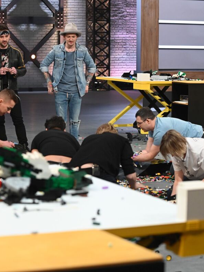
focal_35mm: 203
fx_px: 1596
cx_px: 69
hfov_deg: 7.3
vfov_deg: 9.7
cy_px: 136
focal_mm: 140
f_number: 4.5
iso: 2500
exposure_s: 1/125
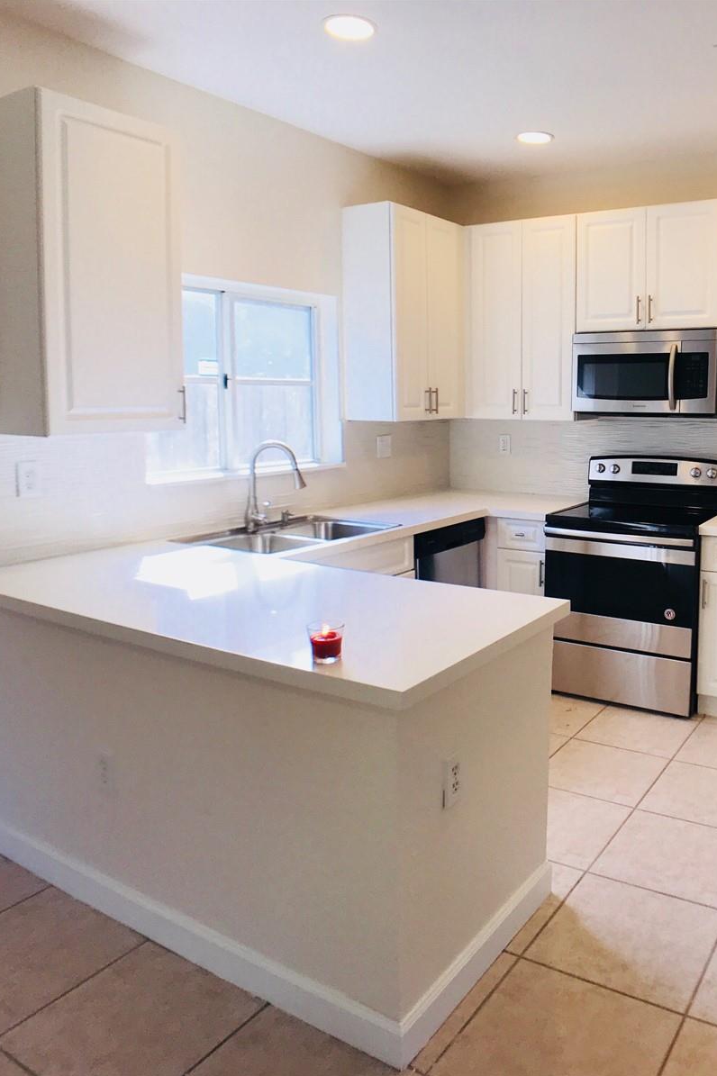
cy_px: 538
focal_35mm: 39
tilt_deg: -6.7
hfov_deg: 33.6
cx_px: 526
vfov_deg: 49.6
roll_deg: -0.1
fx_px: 1166
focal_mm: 3.99
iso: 20
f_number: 1.8
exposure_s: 1/158
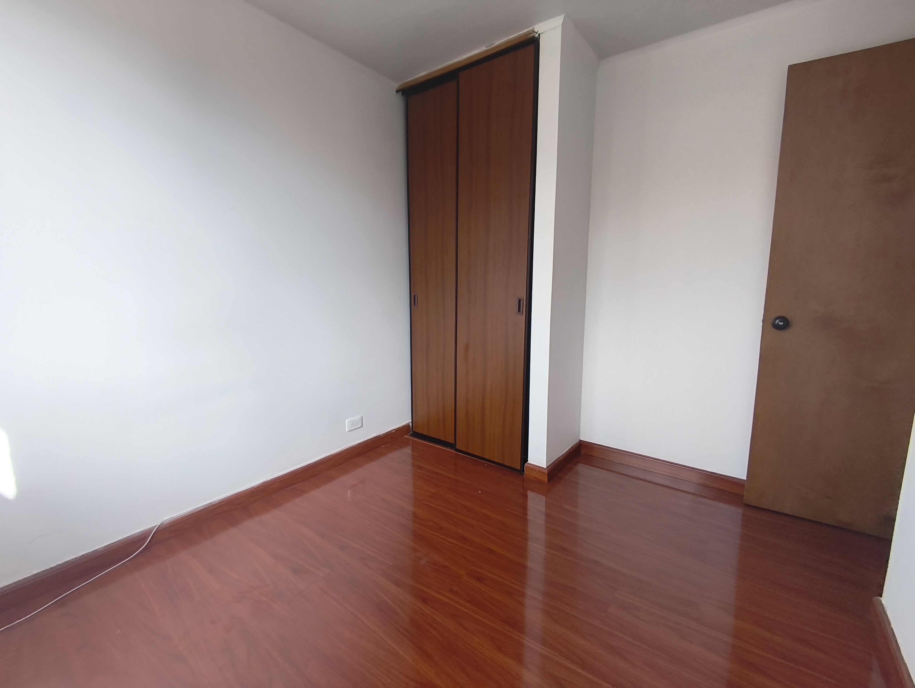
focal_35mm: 15
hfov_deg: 98.1
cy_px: 344
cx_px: 458
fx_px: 397
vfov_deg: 81.8
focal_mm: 1.65
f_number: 2.2
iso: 50
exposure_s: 1/182
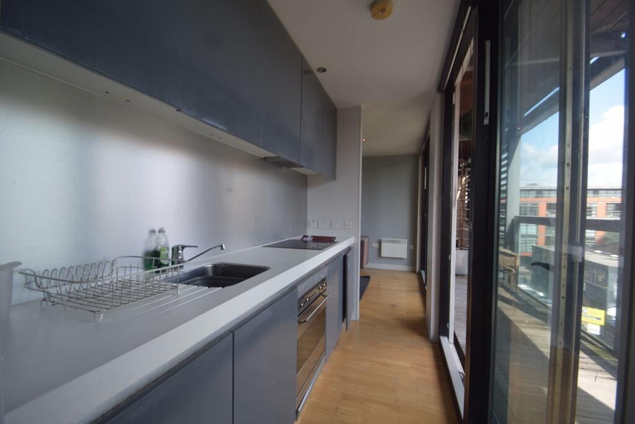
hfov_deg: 100.4
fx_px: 265
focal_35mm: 15
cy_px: 212
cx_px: 318
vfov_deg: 77.4
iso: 200
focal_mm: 10
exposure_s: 1/320
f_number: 3.5
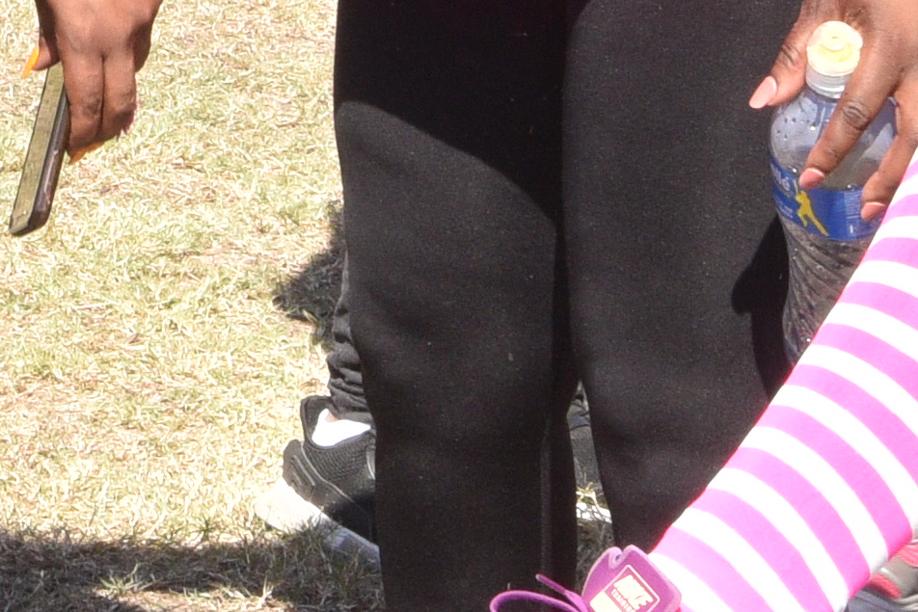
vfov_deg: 5.9
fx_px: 5916
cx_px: -137
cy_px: -193
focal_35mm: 232
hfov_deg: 8.8
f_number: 18
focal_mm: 30
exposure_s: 1/200
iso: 640
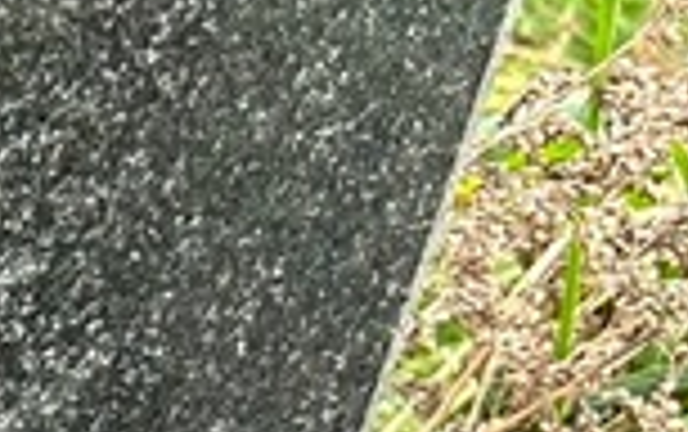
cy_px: 990
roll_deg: +0.5
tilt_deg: -37.6
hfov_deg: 11.5
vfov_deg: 8.4
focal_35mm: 144
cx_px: -1057
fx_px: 2703
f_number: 1.5
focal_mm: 5.7
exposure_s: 1/74
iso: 125
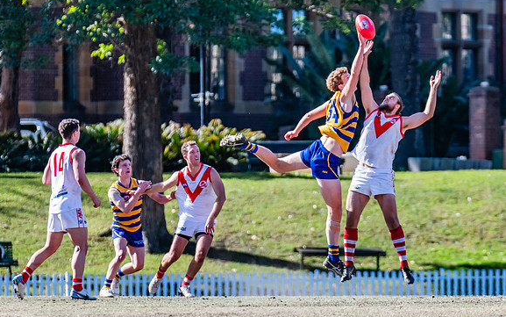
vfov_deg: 2.5
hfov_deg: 4.0
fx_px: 7173
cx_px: 346
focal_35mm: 520
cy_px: 148
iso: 800
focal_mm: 360
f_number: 5.6
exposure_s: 1/1600
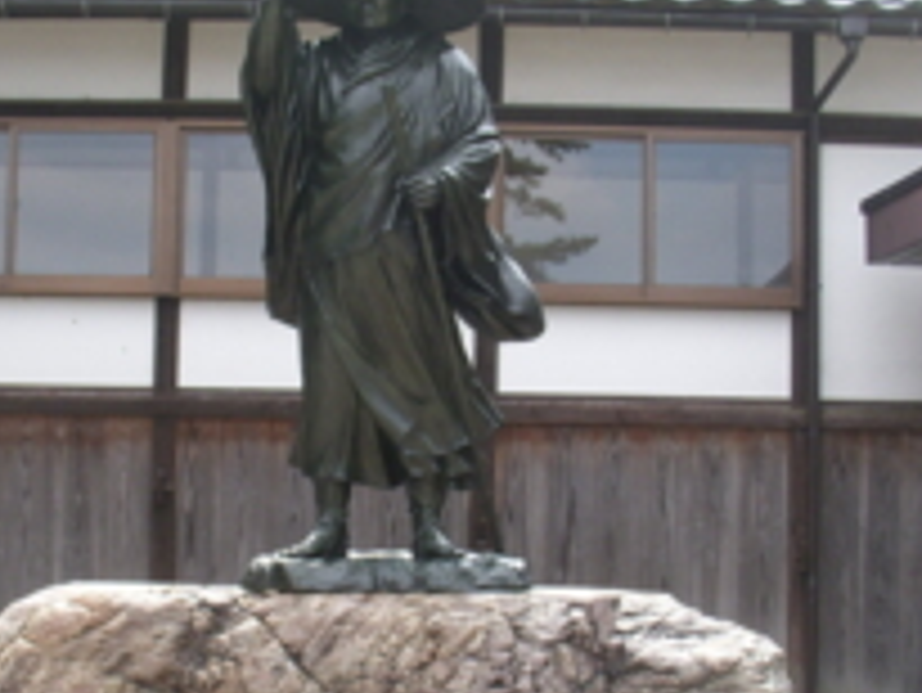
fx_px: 1972
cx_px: 369
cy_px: 459
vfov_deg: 19.9
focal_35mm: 74
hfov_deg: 26.3
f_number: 3.3
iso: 100
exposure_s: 1/320
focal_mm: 6.3
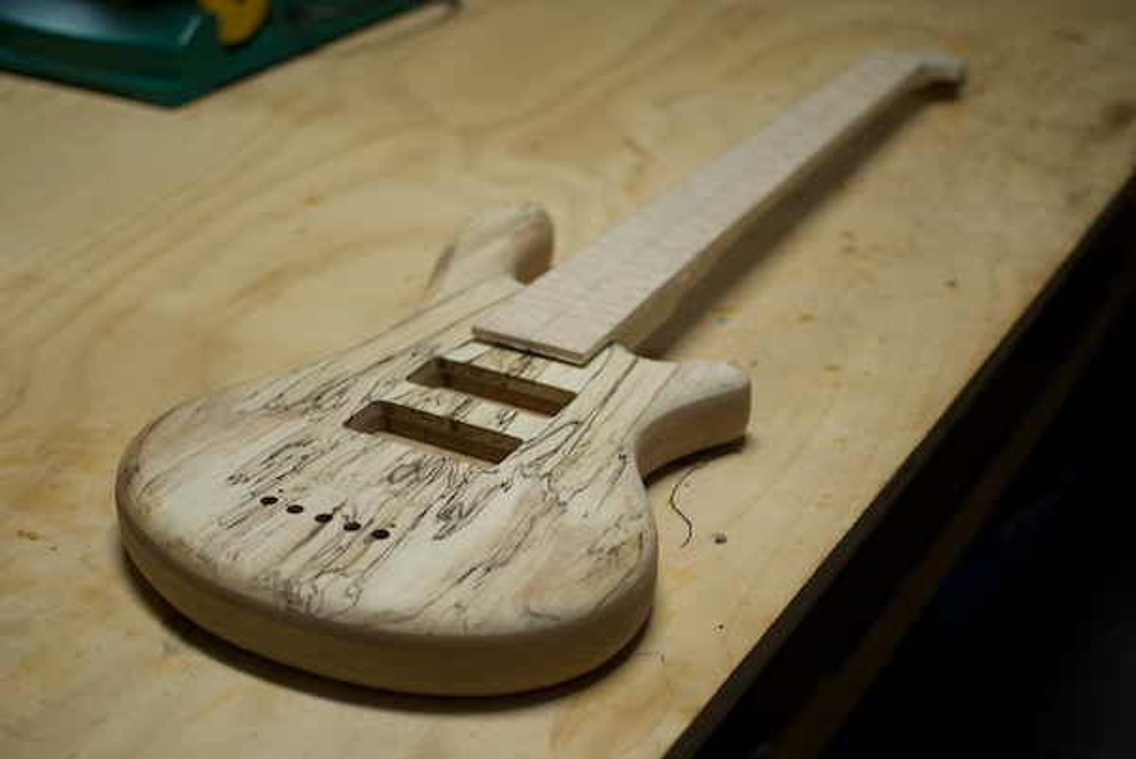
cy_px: 380
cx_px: 568
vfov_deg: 25.8
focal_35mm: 52
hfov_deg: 37.8
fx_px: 1658
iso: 100
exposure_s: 1/40
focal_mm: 35
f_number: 1.8
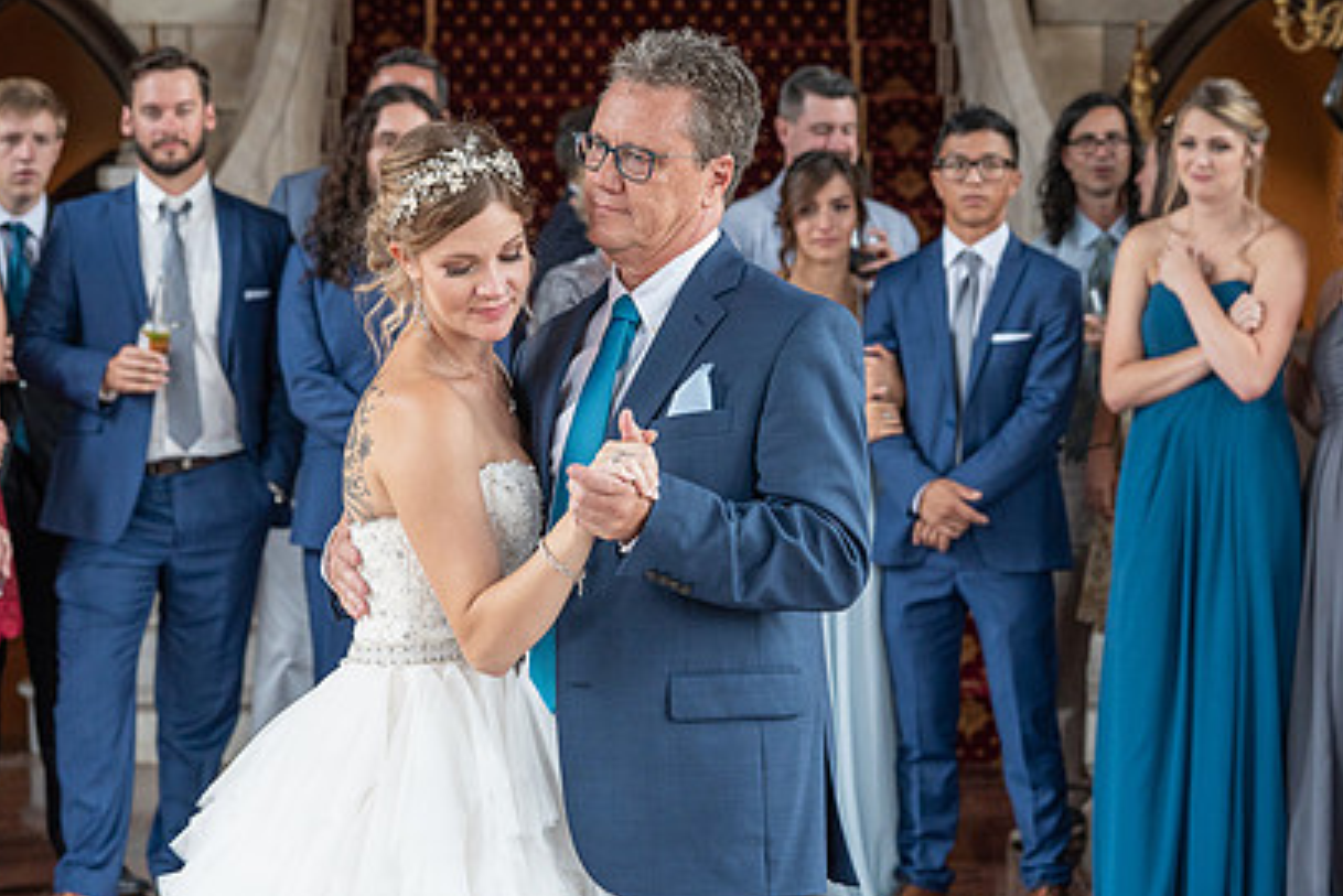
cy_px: 348
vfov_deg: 11.4
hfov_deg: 17.1
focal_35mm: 120
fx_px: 4478
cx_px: 632
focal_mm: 80
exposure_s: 1/250
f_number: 5
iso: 1000
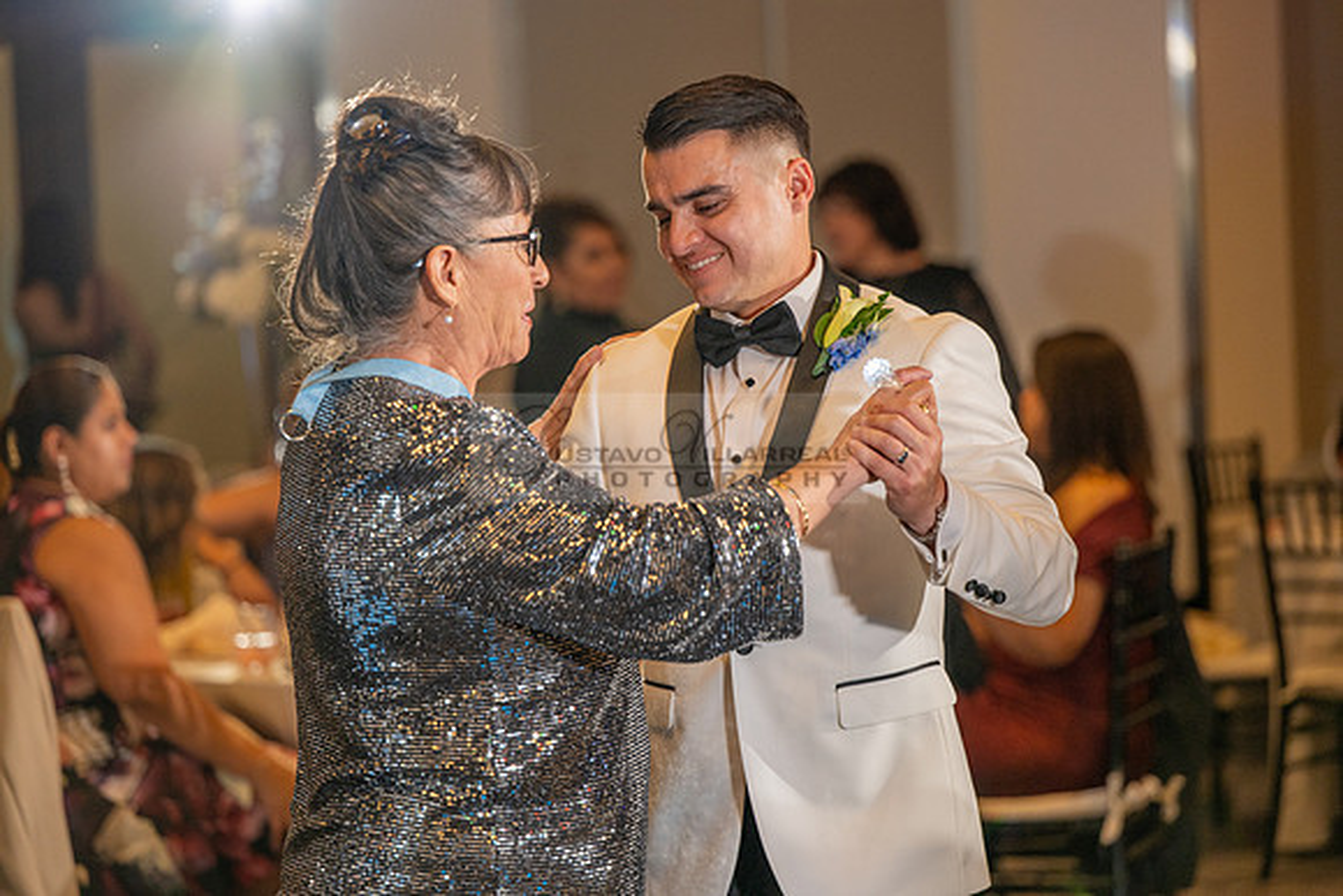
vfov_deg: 11.9
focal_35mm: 115
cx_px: 672
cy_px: 448
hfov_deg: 17.8
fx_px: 4291
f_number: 2.8
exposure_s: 1/125
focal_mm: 115
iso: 1000
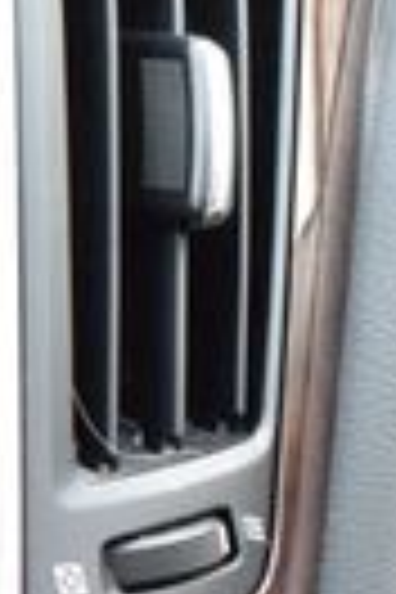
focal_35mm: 203
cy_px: 585
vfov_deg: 10.1
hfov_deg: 6.3
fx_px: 3349
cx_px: -724
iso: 400
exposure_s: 1/40
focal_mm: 28
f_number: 7.1
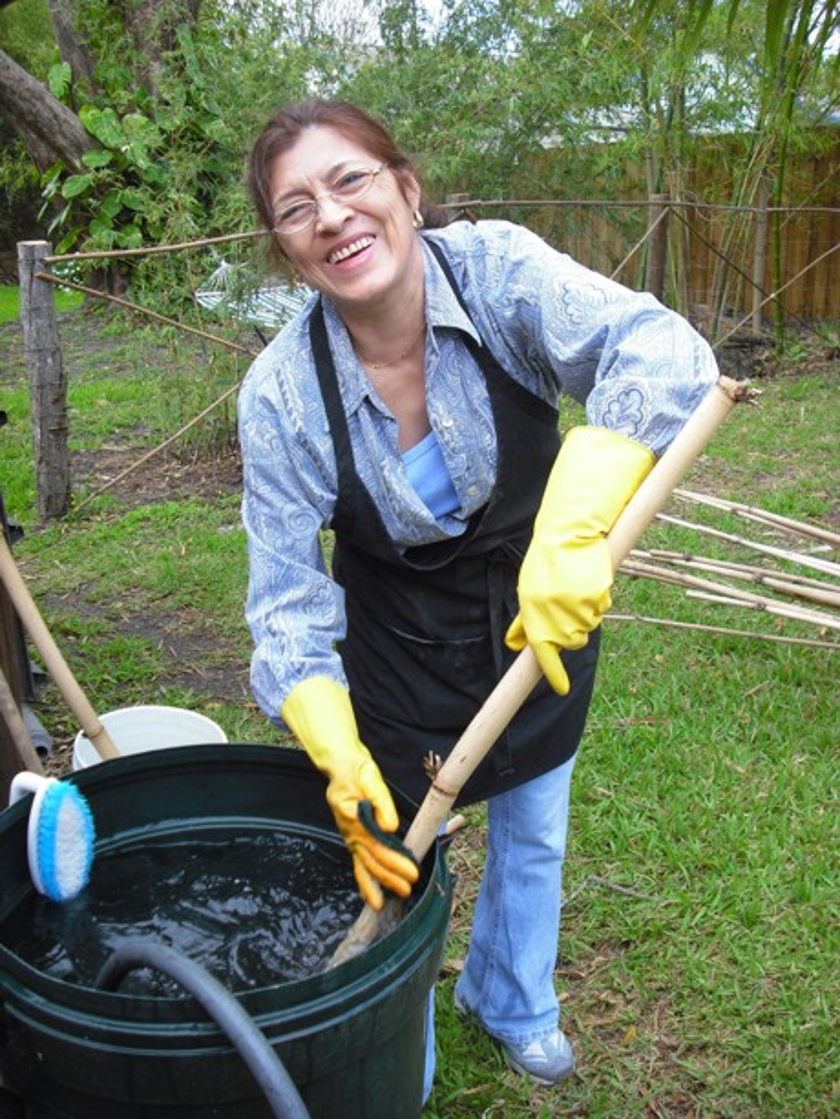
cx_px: 420
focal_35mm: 38
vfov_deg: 49.0
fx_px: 1229
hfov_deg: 37.7
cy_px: 560
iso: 100
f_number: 2.8
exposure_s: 1/200
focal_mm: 6.2
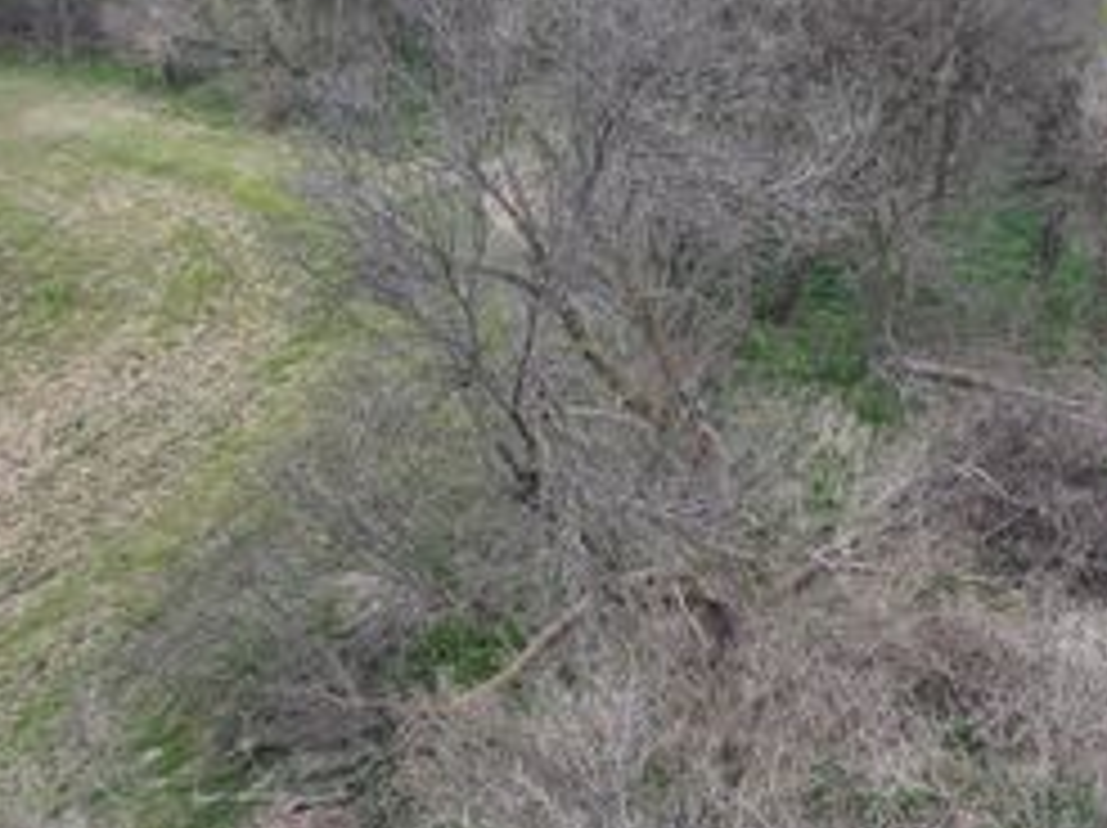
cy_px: 288
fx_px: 1342
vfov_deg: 34.0
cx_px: 842
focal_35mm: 42
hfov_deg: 43.3
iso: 220
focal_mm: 12.29
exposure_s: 1/800
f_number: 2.8
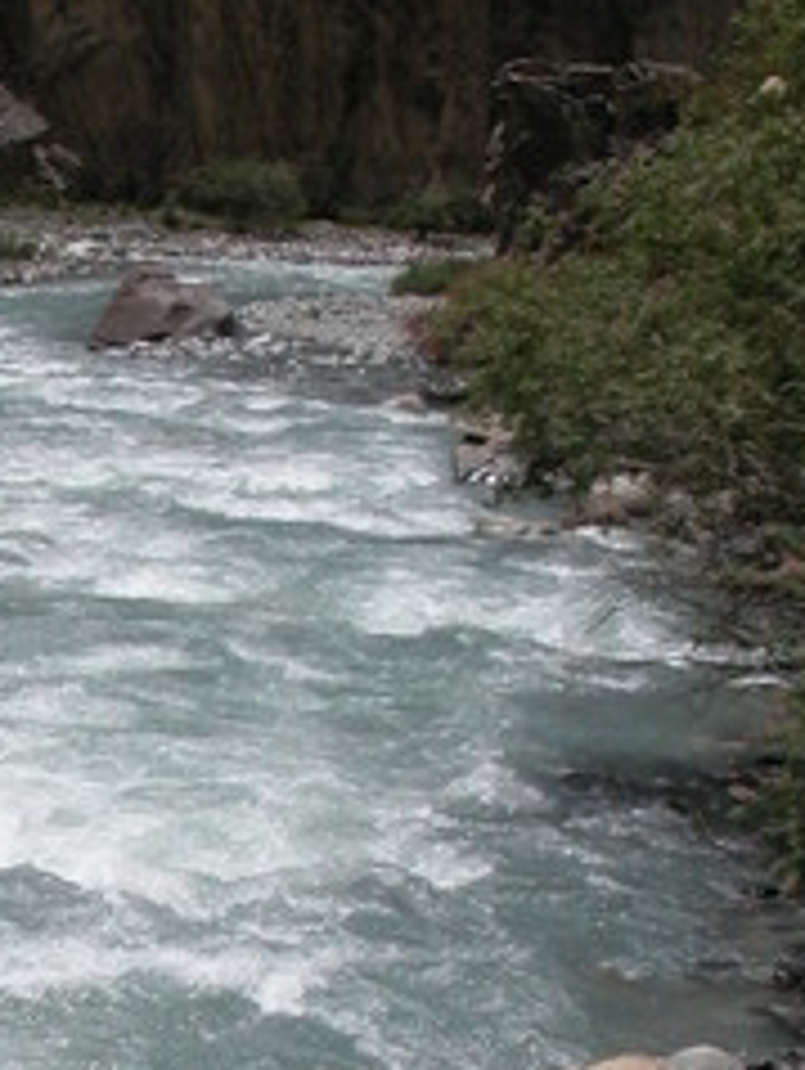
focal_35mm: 94
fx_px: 2909
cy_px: 1021
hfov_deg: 15.6
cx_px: 81
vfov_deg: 20.3
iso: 100
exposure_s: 1/586
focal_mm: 8.9
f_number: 8
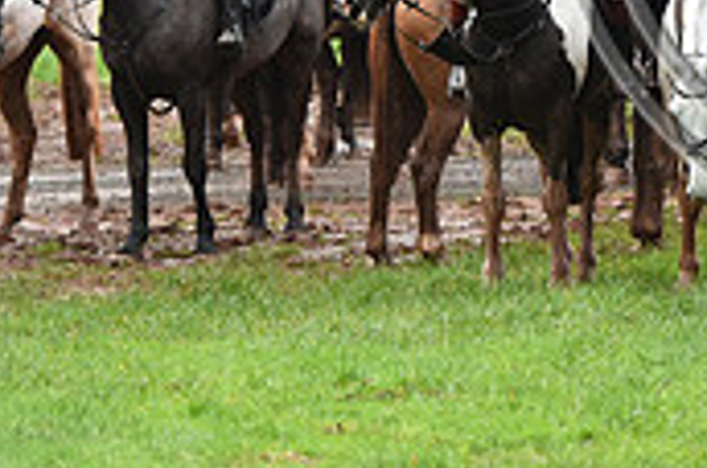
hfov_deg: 5.0
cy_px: -209
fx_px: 8076
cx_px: 925
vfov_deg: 3.3
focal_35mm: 412
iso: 2500
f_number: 3.5
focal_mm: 122
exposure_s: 1/1000
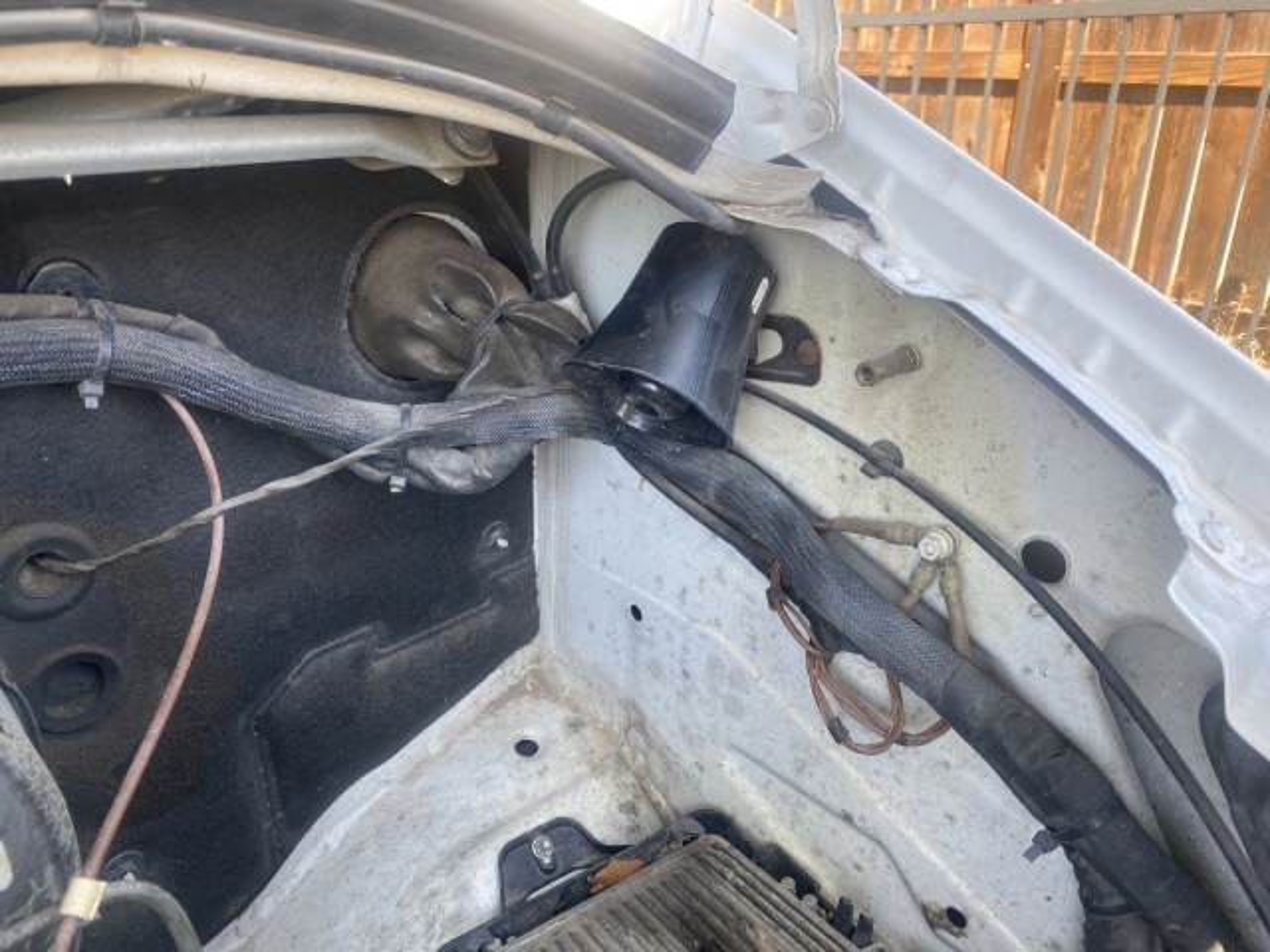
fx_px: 954
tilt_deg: -25.9
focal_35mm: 26
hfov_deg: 67.3
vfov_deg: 53.1
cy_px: 476
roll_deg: -1.0
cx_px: 635
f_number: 1.8
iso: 32
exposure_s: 1/122
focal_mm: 4.25
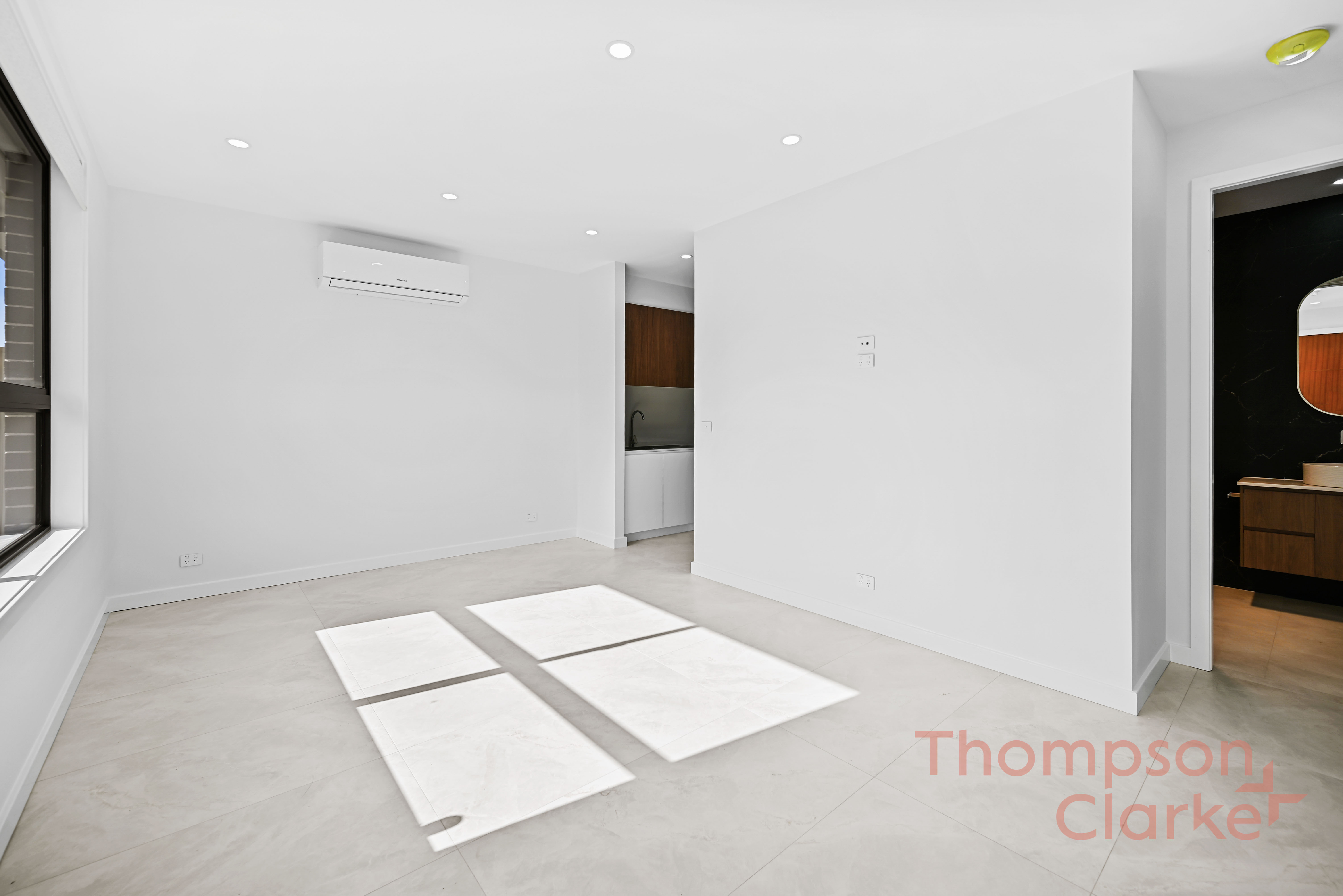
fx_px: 522
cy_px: 448
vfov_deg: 81.3
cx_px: 672
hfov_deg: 104.2
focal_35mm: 14
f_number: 4.5
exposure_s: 1/125
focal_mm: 14
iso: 100
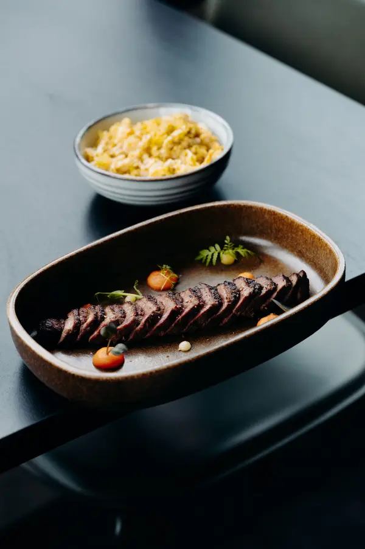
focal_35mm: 105
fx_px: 1599
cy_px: 274
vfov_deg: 19.5
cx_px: 182
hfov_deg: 13.0
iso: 800
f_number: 5.6
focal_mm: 105
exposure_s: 1/320
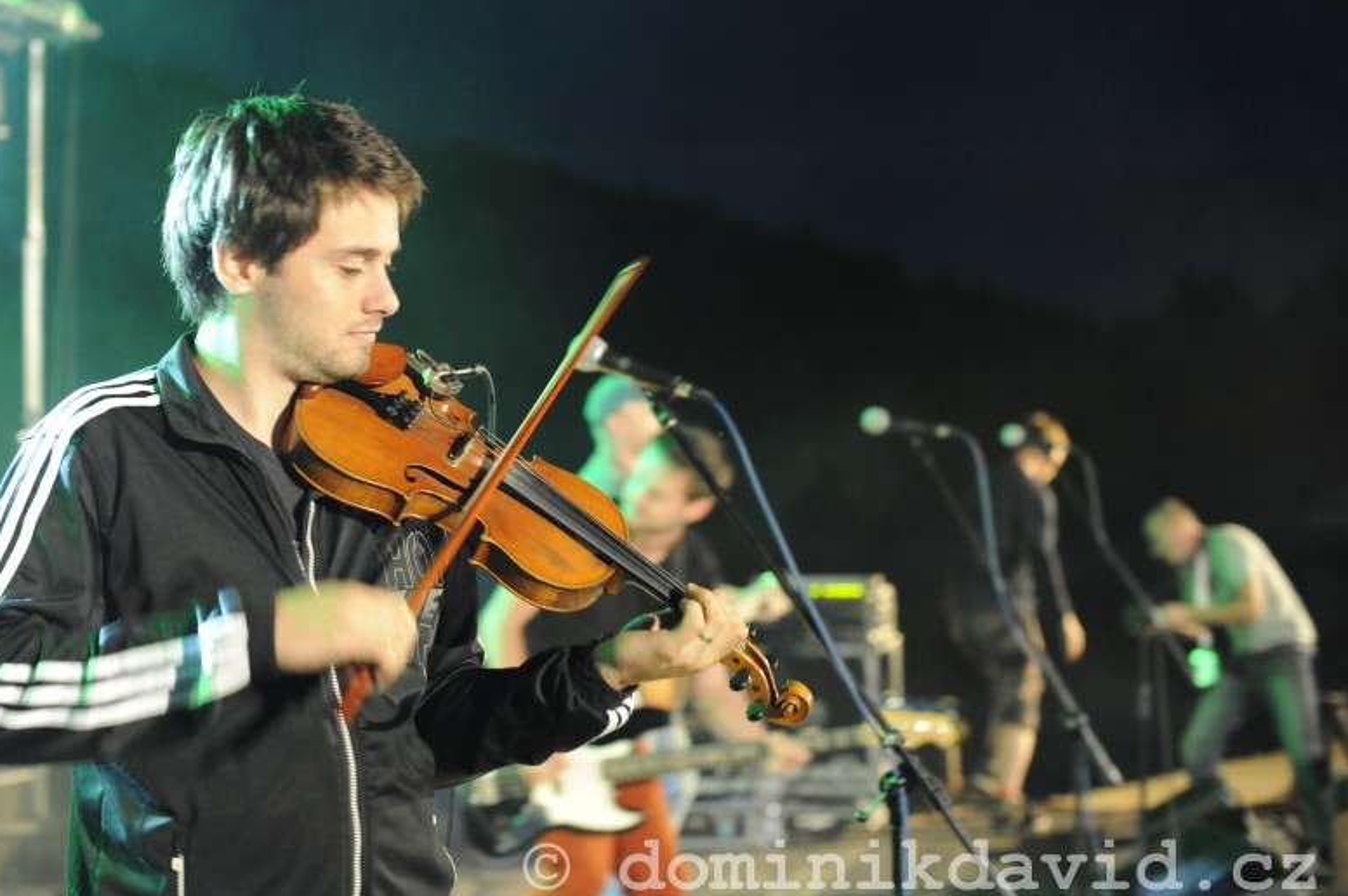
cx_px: 577
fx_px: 2170
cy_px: 393
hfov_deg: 34.5
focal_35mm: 58
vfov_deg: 23.3
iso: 4000
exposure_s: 1/50
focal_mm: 50
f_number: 2.8
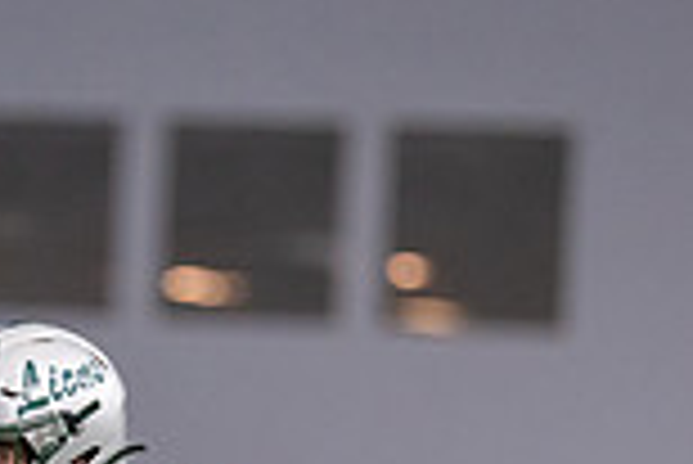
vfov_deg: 1.3
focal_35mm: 1051
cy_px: 663
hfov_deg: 2.0
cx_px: 73
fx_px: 20250
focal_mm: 200
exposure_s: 1/1000
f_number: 2.8
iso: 2000
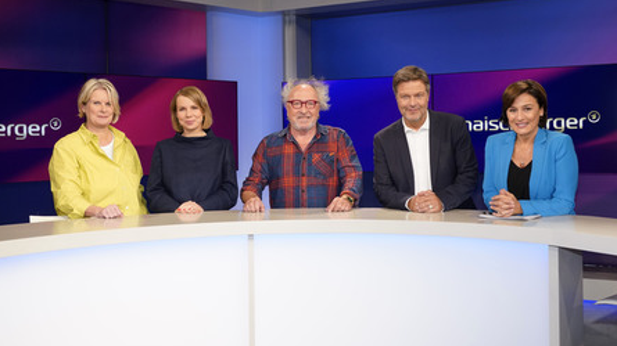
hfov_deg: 56.6
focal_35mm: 35
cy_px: 181
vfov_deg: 33.7
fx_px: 572
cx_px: 308
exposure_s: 1/125
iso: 2000
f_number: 5.6
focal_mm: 33
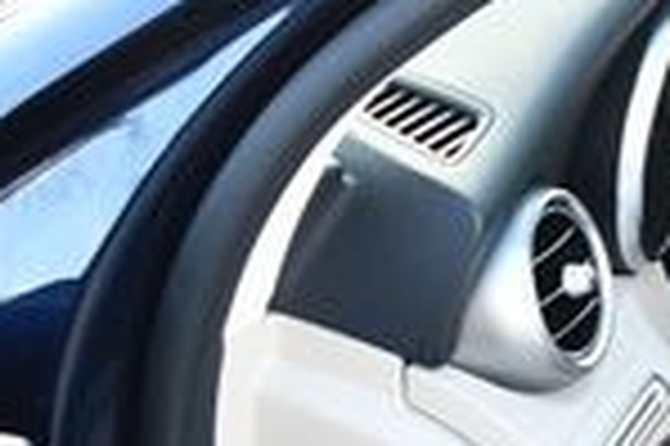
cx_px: 1241
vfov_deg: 8.8
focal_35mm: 155
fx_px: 2882
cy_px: 460
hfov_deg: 12.1
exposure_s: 1/250
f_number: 3.5
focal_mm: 18
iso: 720
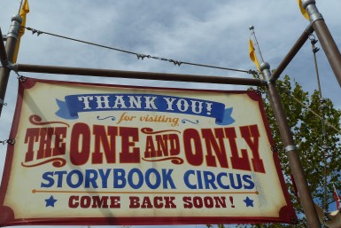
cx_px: 136
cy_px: 114
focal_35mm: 35
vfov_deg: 37.9
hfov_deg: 54.0
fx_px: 332
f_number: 5.6
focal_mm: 4.4
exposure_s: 1/640
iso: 80
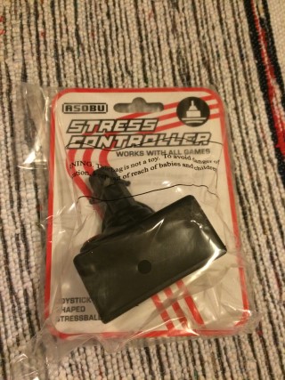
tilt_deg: -79.4
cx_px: 142
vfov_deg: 61.7
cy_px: 190
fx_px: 319
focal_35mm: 29
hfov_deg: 48.2
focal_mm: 4.15
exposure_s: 1/25
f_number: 2.2
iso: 320
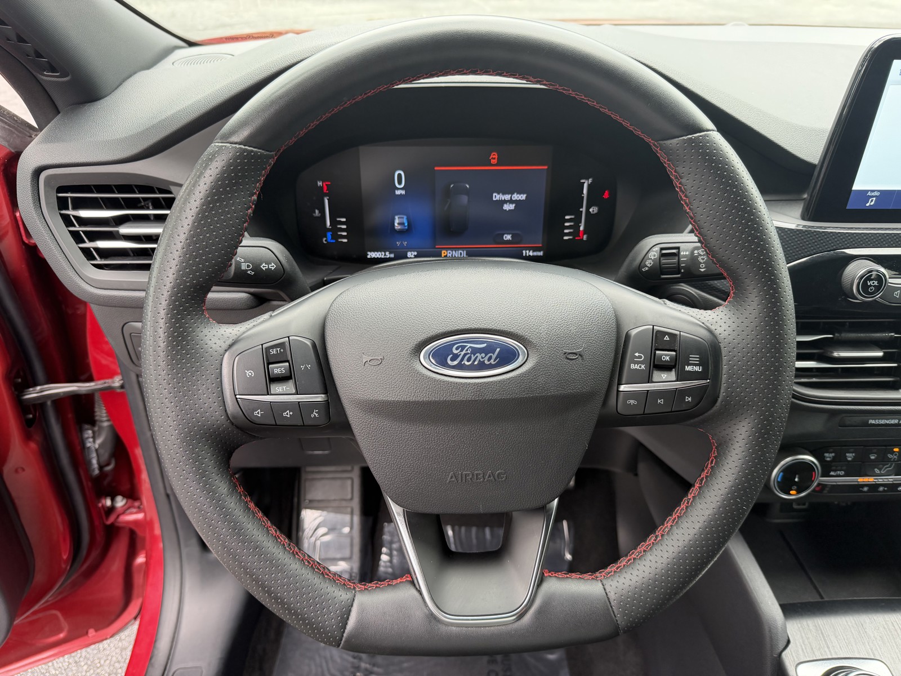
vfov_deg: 56.8
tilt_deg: -32.3
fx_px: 625
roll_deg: -0.1
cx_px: 450
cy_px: 338
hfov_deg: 71.6
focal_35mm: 24
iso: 160
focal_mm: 6.76
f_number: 1.78
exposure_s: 1/121
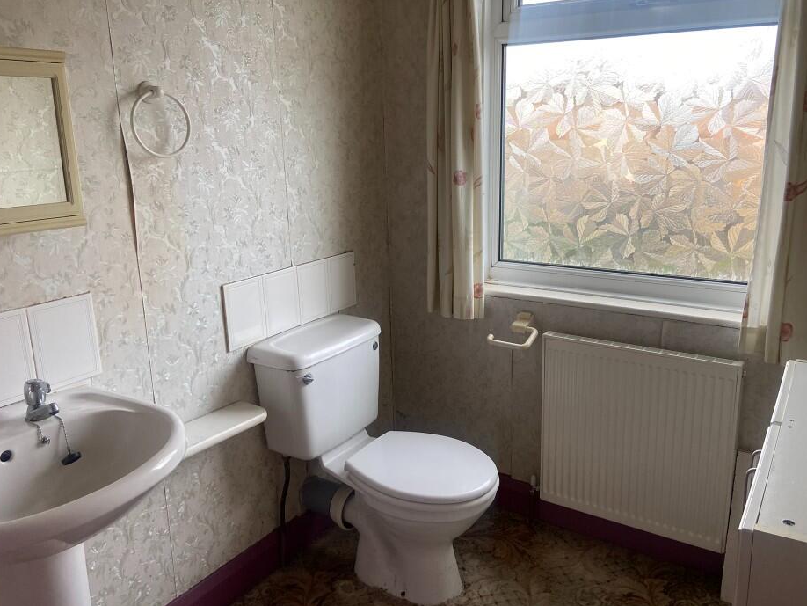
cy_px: 294
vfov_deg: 48.2
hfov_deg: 61.6
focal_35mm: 29
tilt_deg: -13.6
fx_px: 676
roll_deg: +1.1
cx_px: 438
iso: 80
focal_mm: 4.25
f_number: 1.8
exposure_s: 1/121
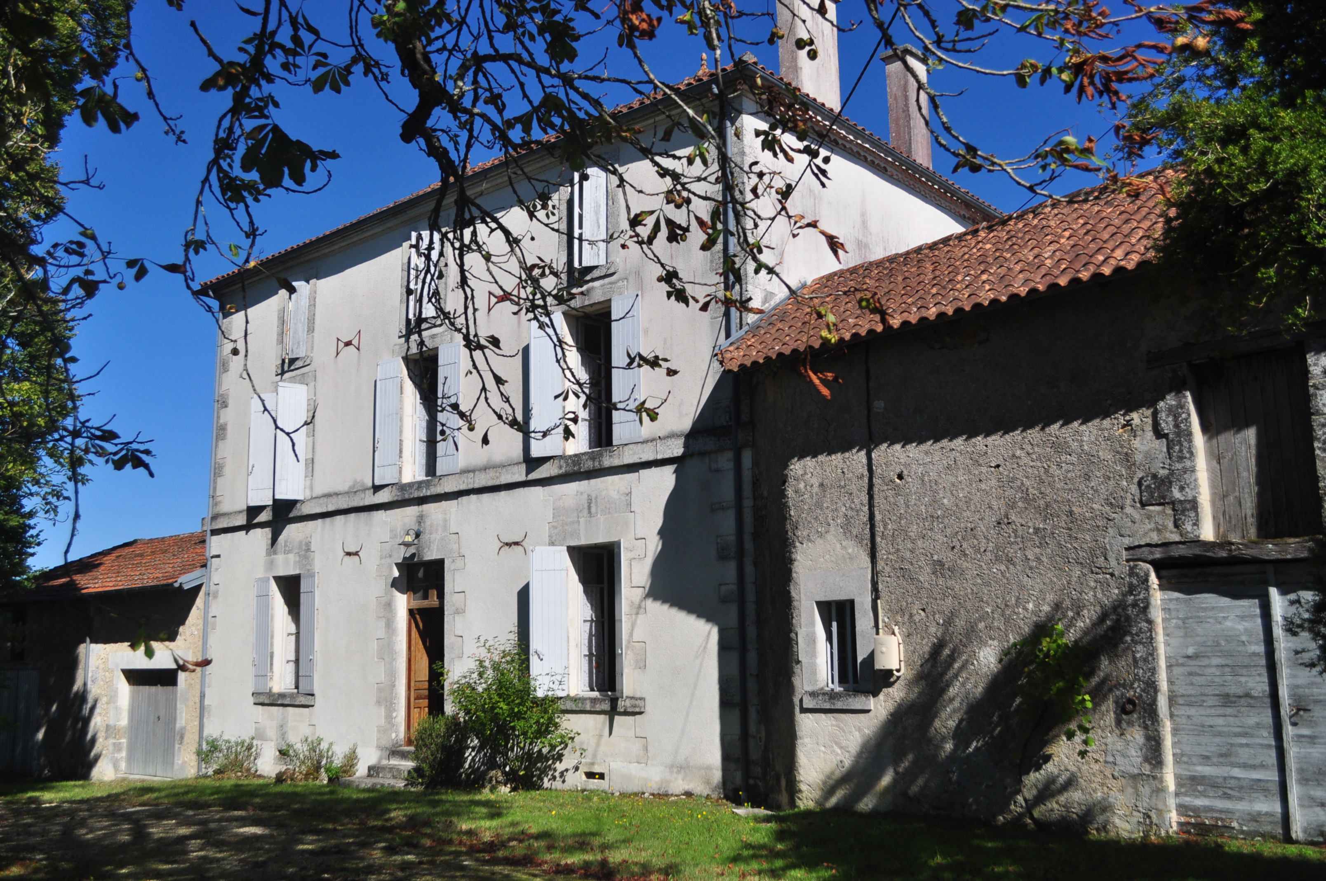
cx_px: 663
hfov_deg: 57.3
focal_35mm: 33
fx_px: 1214
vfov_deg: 39.9
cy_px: 440
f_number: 5
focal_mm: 22
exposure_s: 1/4000
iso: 320
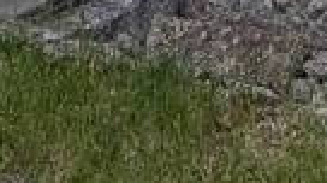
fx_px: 996
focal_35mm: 115
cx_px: 188
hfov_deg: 18.6
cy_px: -467
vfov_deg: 8.0
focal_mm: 1.83
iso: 47
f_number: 2.2
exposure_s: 1/1504
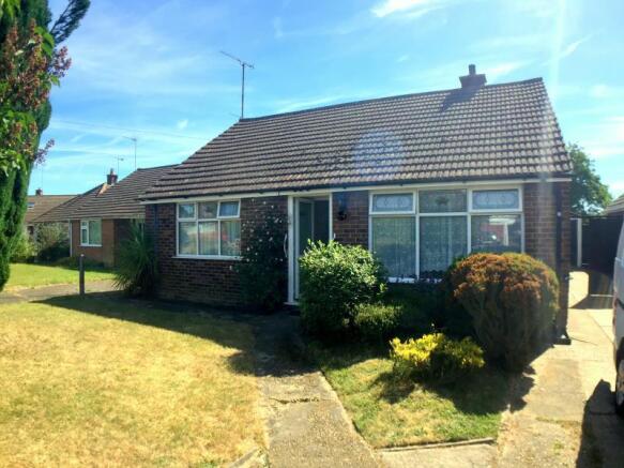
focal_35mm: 29
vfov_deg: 48.2
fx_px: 523
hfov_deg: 61.7
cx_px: 312
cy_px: 234
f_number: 2.2
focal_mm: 4.15
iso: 32
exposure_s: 1/1276
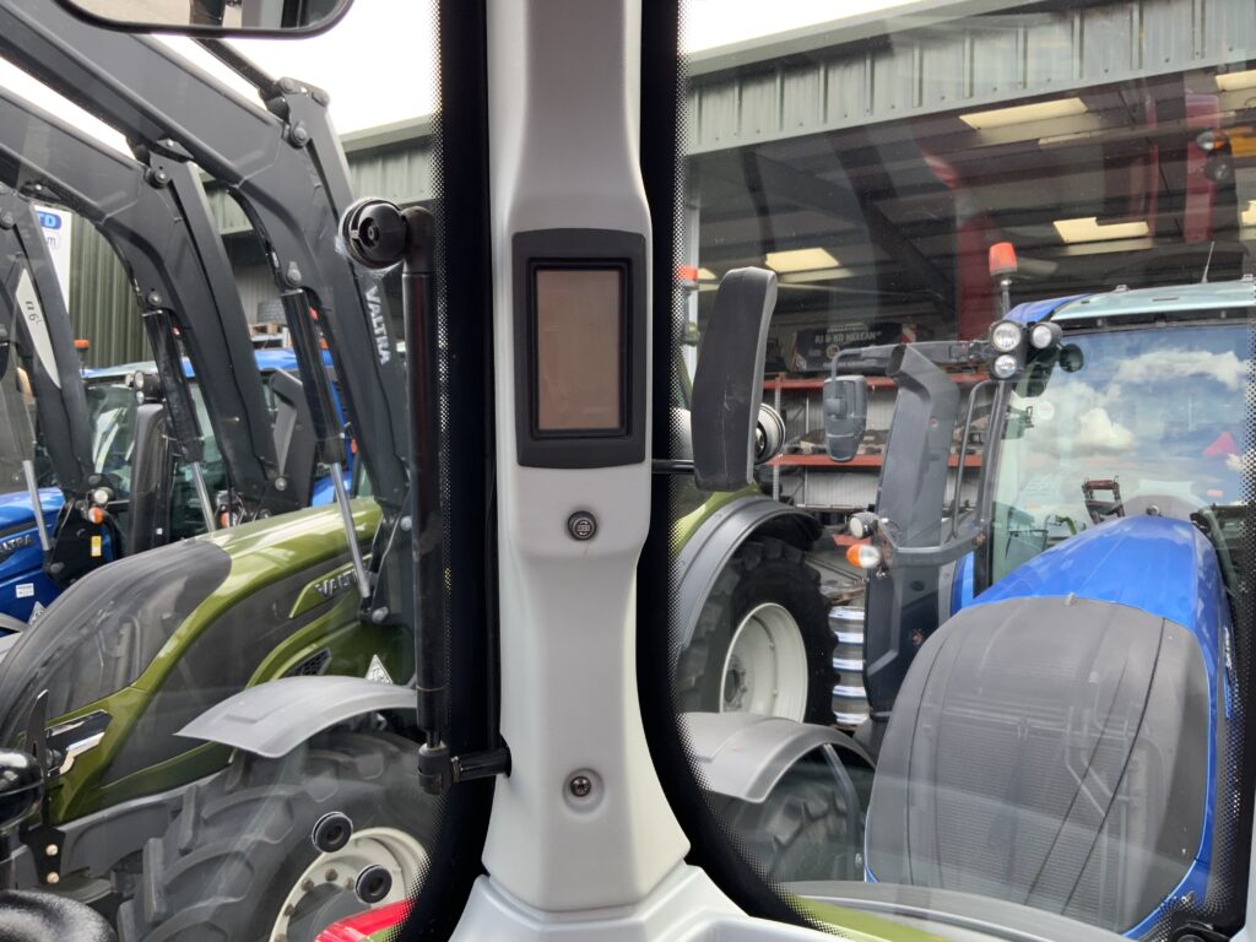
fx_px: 1052
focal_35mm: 29
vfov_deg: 48.2
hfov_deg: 61.7
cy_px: 471
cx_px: 628
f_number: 1.8
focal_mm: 3
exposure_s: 1/122
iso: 32
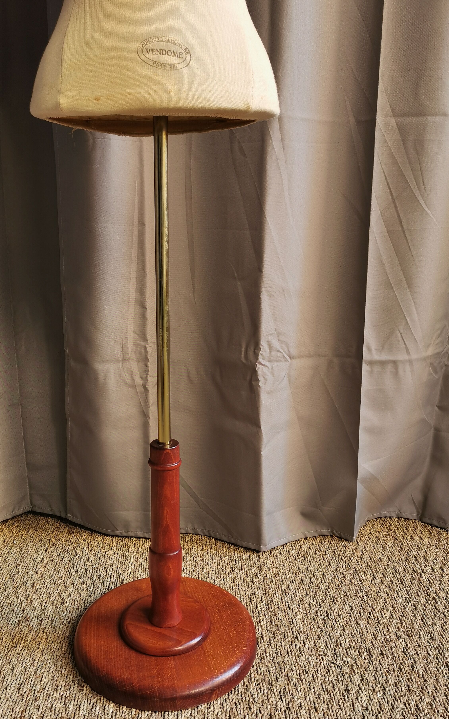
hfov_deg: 39.3
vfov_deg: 59.7
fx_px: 626
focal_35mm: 32
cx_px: 189
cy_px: 357
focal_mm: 5.58
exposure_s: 1/100
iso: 80
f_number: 1.8
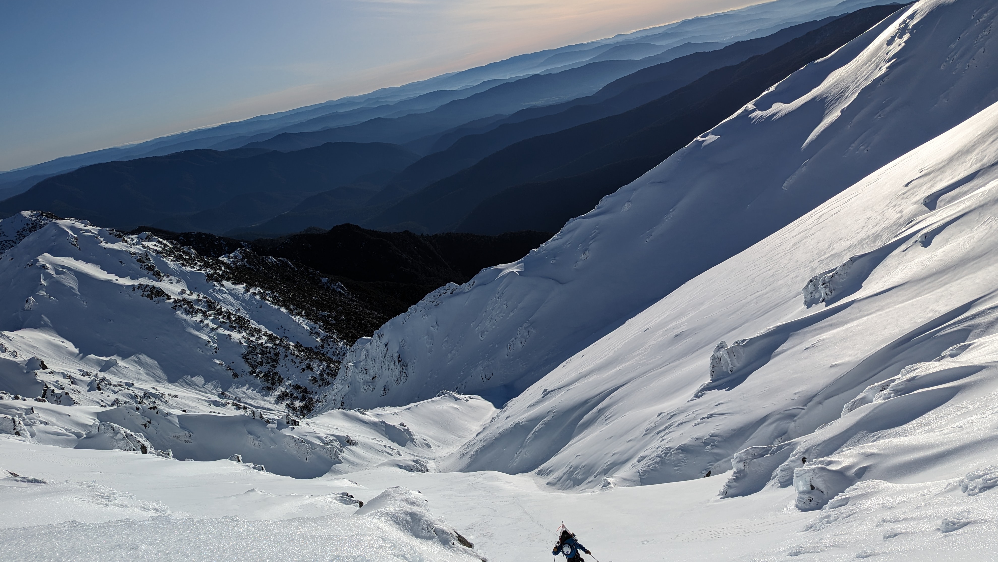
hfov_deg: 69.8
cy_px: 316
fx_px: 715
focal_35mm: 27
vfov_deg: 42.8
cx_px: 486
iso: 41
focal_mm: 6.81
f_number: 1.85
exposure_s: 1/6667
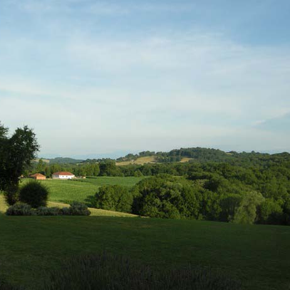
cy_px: 147
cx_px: 91
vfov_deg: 31.1
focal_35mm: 55
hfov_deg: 30.8
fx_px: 521
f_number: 4.8
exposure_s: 1/212
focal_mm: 7.5
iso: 64
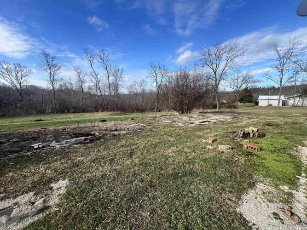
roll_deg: -1.4
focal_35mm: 13
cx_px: 154
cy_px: 115
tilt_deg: -9.0
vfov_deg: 89.9
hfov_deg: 106.2
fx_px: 115
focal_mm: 1.57
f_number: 1.8
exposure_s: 1/752
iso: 32
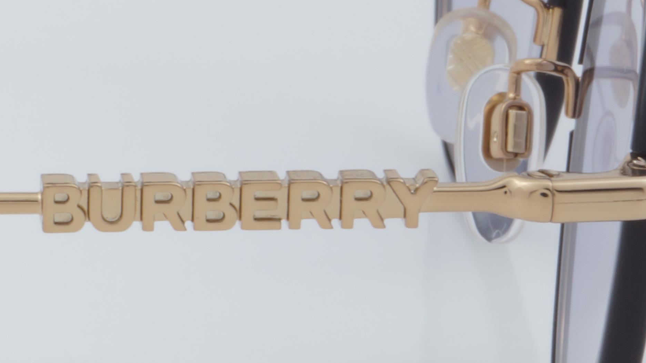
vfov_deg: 4.8
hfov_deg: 8.4
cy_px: 156
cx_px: -269
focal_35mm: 251
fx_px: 4299
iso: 100
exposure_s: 1/4
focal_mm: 50
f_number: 32
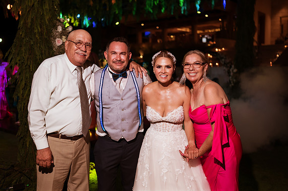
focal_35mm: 37
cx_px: 135
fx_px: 297
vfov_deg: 35.7
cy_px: 90
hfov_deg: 51.7
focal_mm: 35
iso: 1000
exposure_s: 1/250
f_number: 1.8
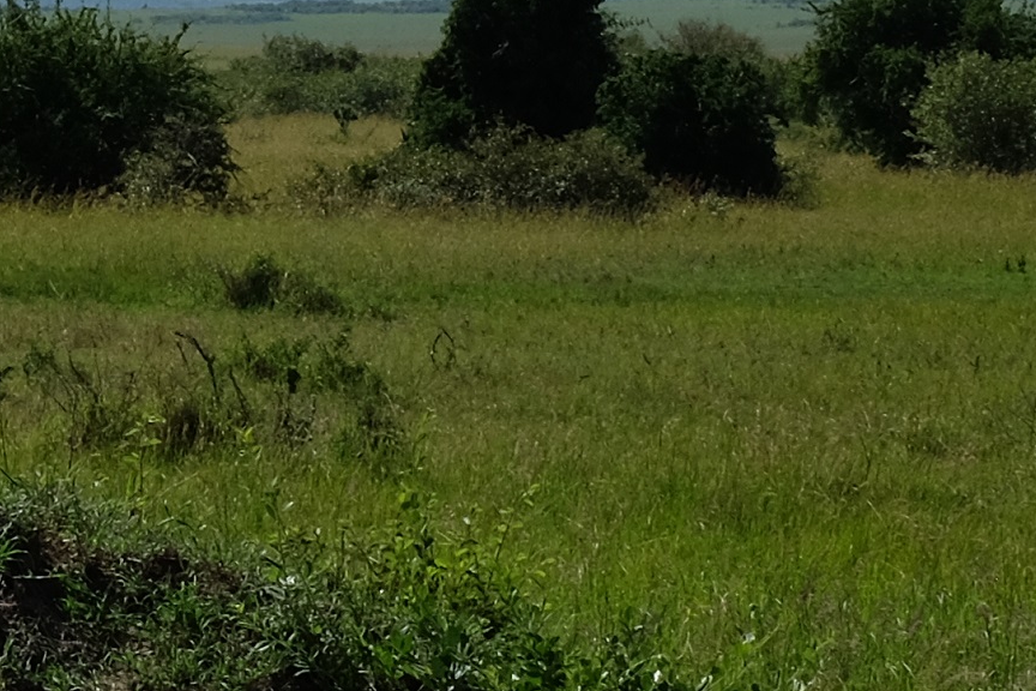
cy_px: -159
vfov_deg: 4.1
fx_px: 9726
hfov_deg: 6.0
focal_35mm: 338
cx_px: -703
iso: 400
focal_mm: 50
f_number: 16
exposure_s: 1/350
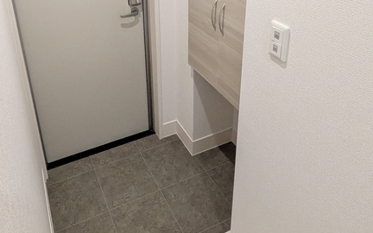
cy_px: 13
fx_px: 335
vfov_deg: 35.5
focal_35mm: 33
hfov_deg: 57.5
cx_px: 143
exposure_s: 1/100
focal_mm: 1.83
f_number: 2.2
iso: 474
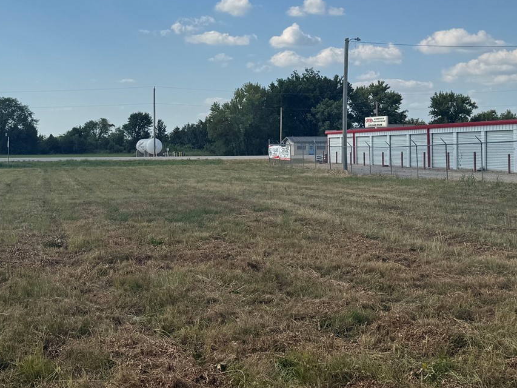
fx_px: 807
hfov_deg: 35.4
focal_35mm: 54
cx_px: 196
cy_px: 136
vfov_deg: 26.9
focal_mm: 6.76
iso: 80
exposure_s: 1/5814
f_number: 1.78
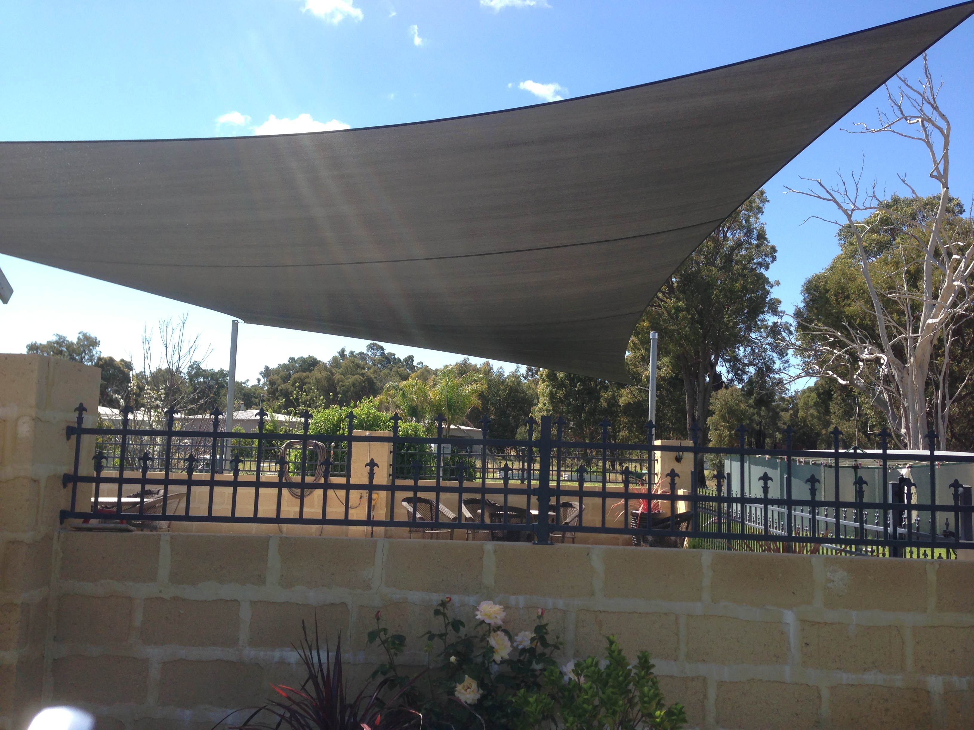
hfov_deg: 55.4
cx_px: 487
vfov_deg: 42.9
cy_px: 365
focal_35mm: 33
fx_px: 929
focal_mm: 4.13
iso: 50
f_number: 2.4
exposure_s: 1/797
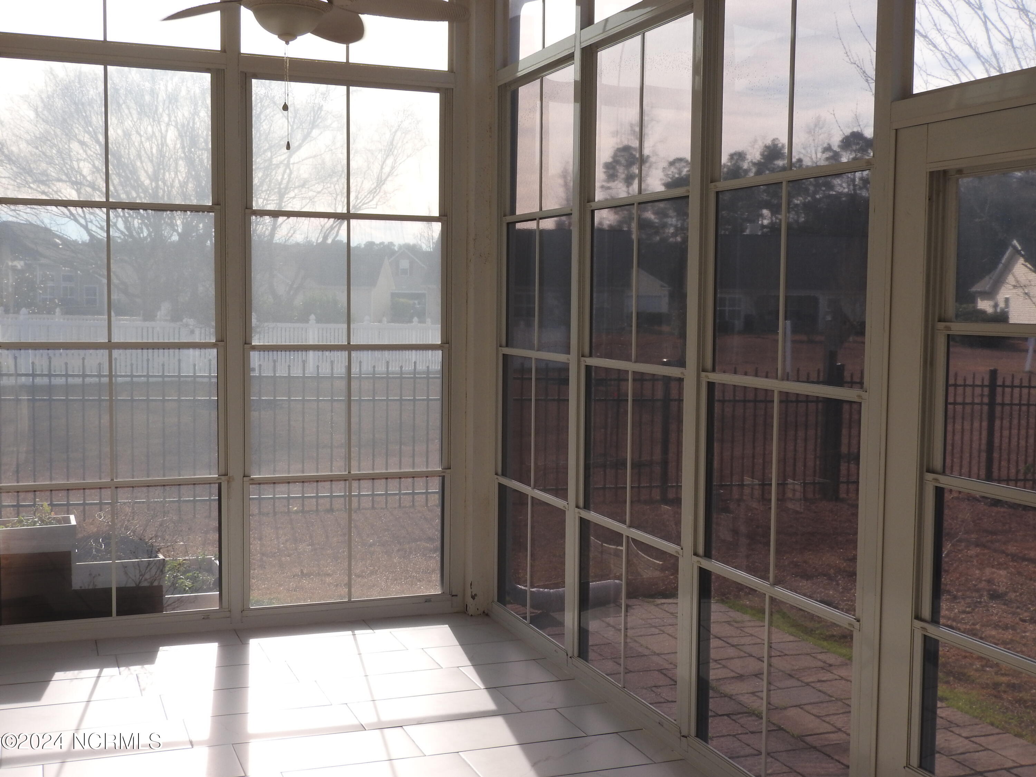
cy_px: 388
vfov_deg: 36.0
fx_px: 1197
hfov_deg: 46.8
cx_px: 518
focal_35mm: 40
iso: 100
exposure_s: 1/125
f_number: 3.8
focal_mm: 7.2
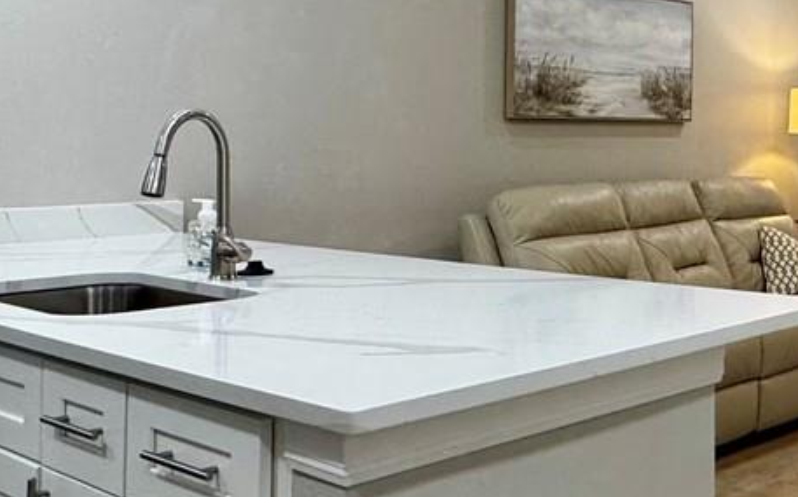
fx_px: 1130
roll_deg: -0.6
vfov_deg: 24.5
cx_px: 737
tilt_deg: +0.5
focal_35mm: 52
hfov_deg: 36.2
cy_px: 108
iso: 200
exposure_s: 1/120
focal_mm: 2.22
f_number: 2.2
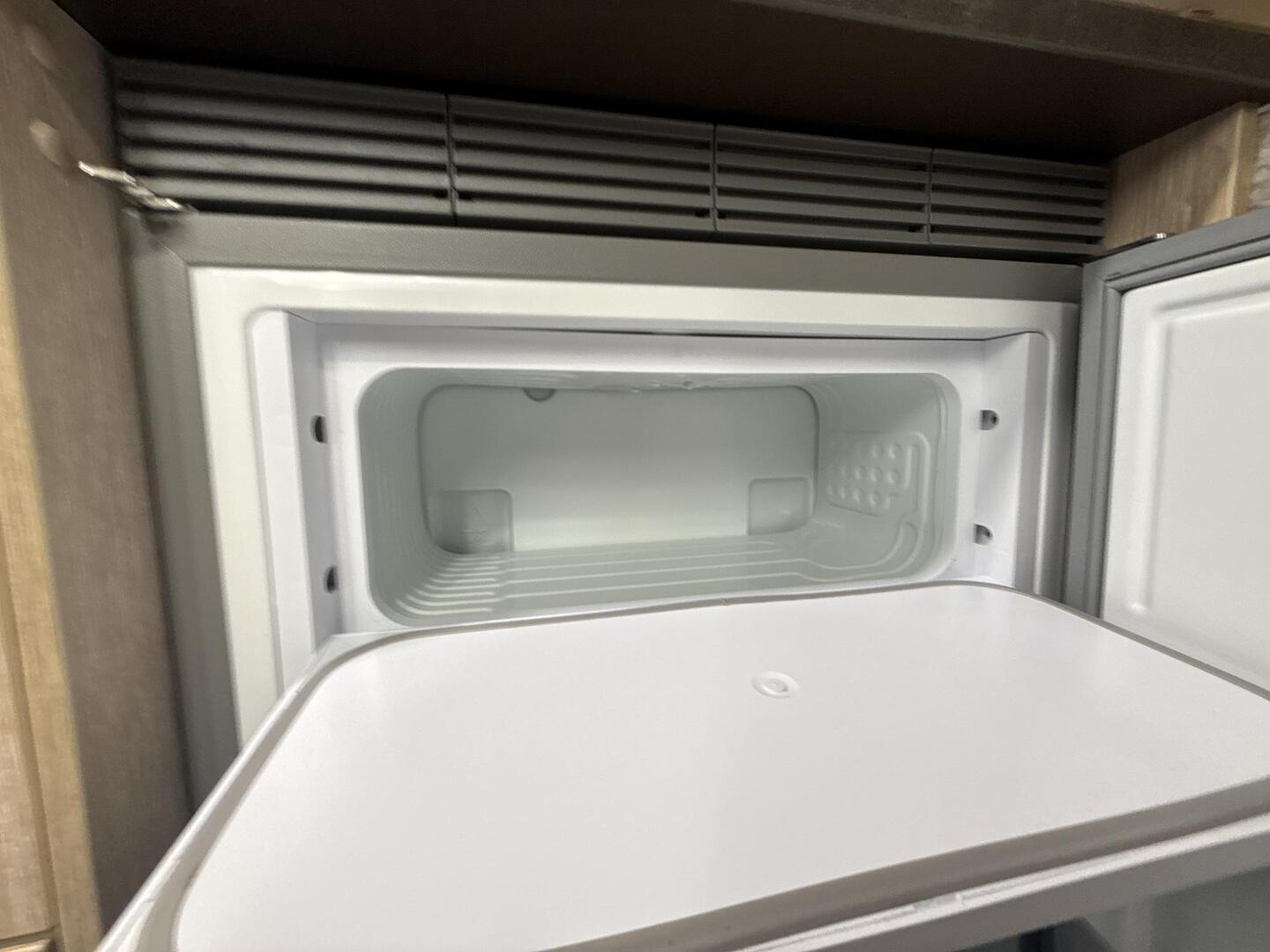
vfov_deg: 85.7
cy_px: 476
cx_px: 635
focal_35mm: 14
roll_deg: -0.9
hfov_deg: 102.1
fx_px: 514
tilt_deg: -6.2
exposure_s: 1/25
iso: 100
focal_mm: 2.22
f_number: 2.2
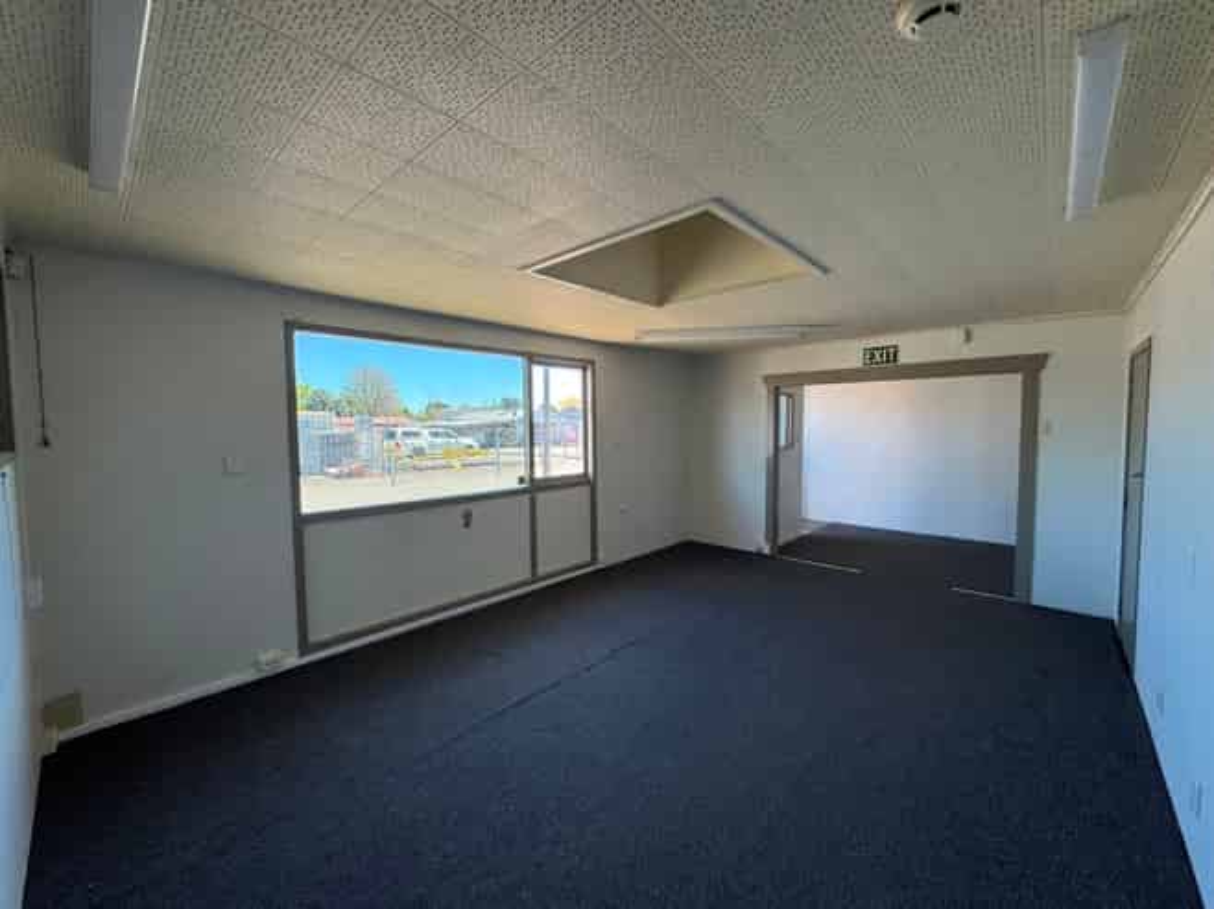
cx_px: 607
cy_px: 454
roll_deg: +0.8
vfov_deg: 85.6
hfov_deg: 102.1
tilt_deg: -2.3
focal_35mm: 14
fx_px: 491
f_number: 2.2
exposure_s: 1/99
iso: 50
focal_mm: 2.22
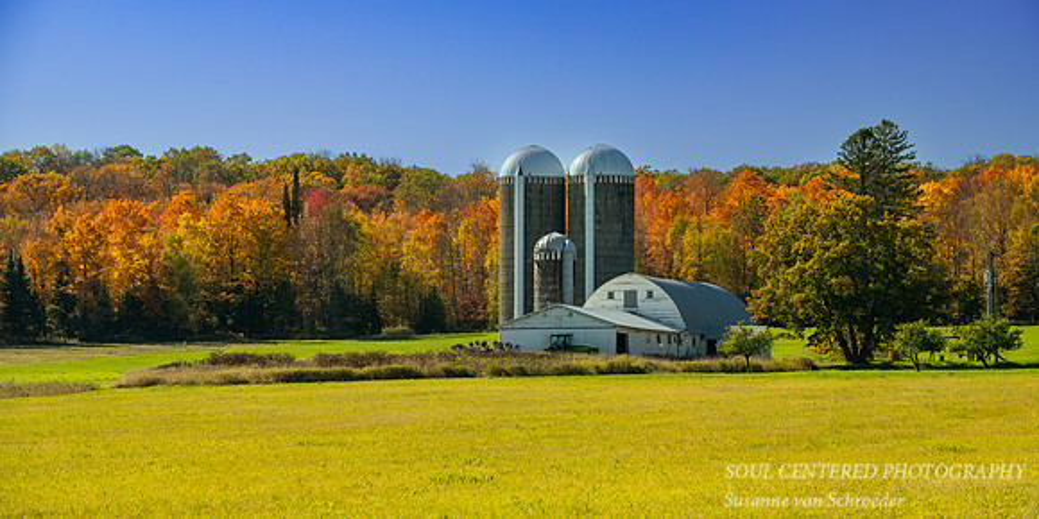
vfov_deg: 6.4
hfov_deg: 12.8
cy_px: 252
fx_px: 4625
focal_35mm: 172
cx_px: 520
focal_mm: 160
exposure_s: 1/400
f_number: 8
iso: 400
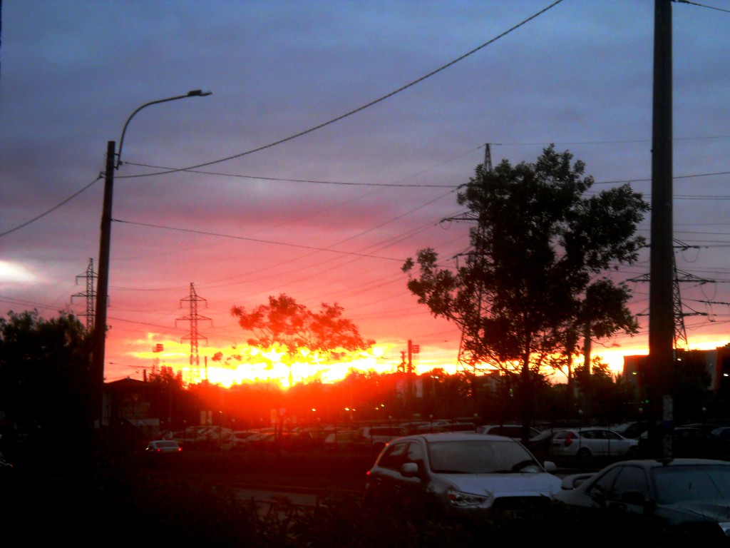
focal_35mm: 124
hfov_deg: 15.9
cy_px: 274
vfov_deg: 12.0
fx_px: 2615
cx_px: 365
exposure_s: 1/30
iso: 250
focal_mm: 20.49
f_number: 6
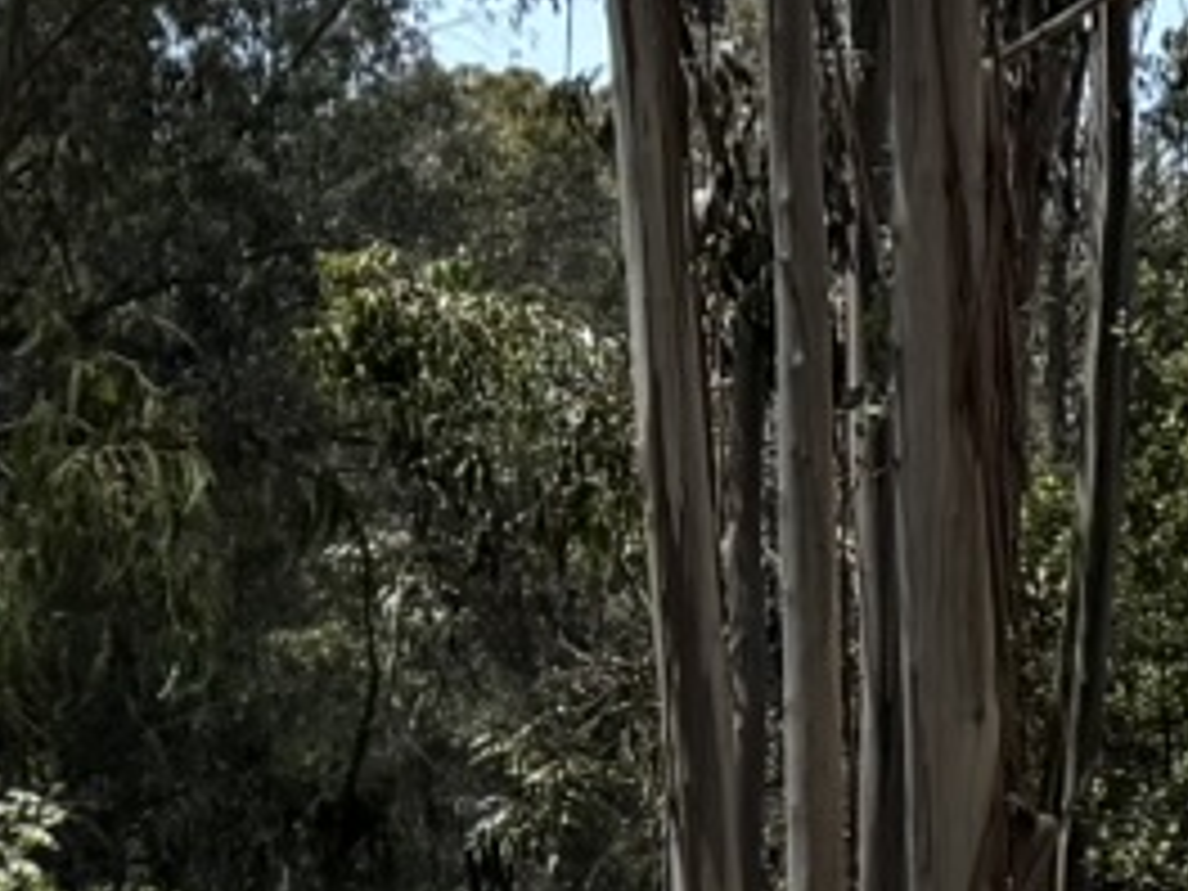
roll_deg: +0.2
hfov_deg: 9.3
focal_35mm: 186
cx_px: 3056
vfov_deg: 8.0
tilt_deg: -0.4
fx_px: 6383
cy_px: 693
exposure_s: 1/3021
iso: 80
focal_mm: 6.76
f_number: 1.78
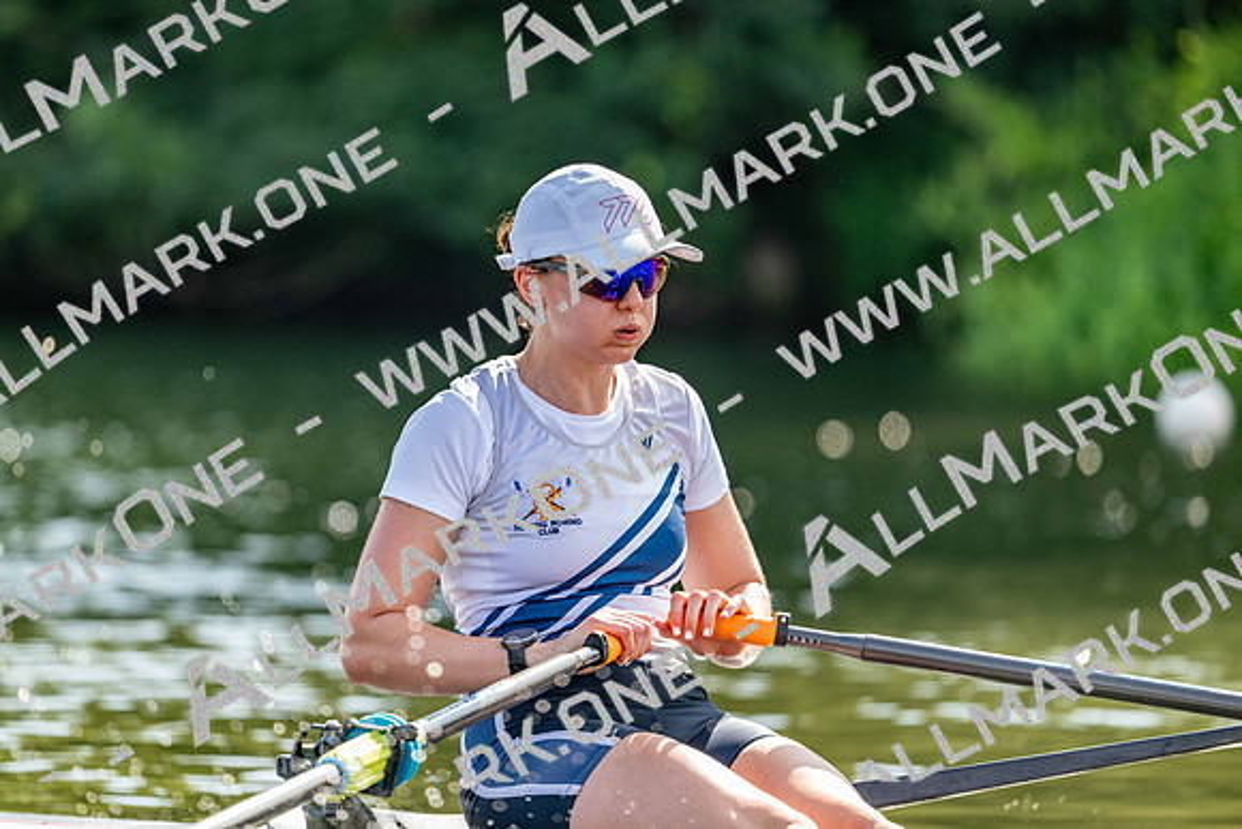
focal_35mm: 400
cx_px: 621
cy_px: 414
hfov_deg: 5.2
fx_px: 13803
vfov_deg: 3.4
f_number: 4.5
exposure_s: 1/2500
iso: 1600
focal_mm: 400
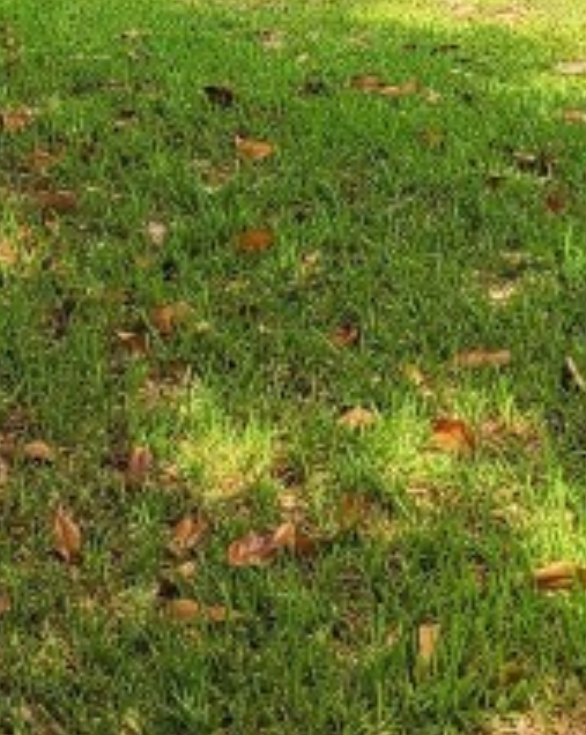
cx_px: 66
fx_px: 2564
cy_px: -232
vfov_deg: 15.5
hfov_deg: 12.9
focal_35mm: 118
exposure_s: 1/539
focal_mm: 7
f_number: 1.8
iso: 16
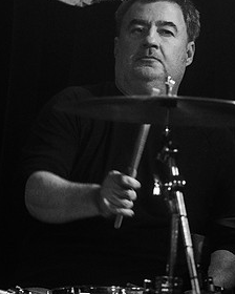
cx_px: 101
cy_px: 113
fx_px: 1965
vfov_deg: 8.5
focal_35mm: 226
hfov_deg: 6.8
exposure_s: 1/80
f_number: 3.2
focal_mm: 100
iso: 2500
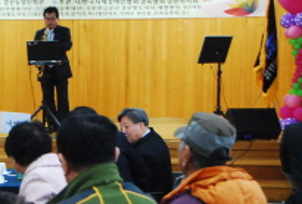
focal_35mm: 113
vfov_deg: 12.2
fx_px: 953
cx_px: 10
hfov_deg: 17.6
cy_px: 106
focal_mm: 31
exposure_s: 1/60
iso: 1250
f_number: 5.6
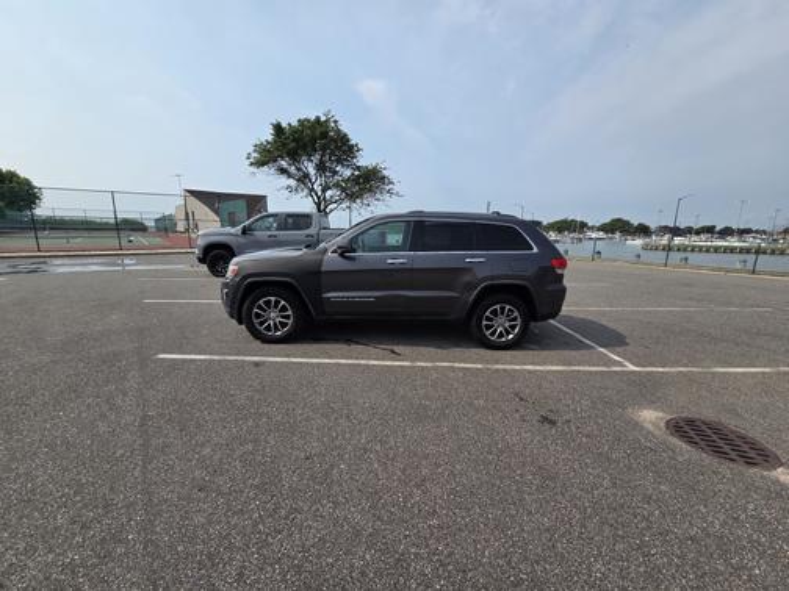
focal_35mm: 13
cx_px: 394
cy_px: 296
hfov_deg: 106.2
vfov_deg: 89.9
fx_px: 296
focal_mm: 2.2
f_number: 2.2
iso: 50
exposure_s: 1/3109
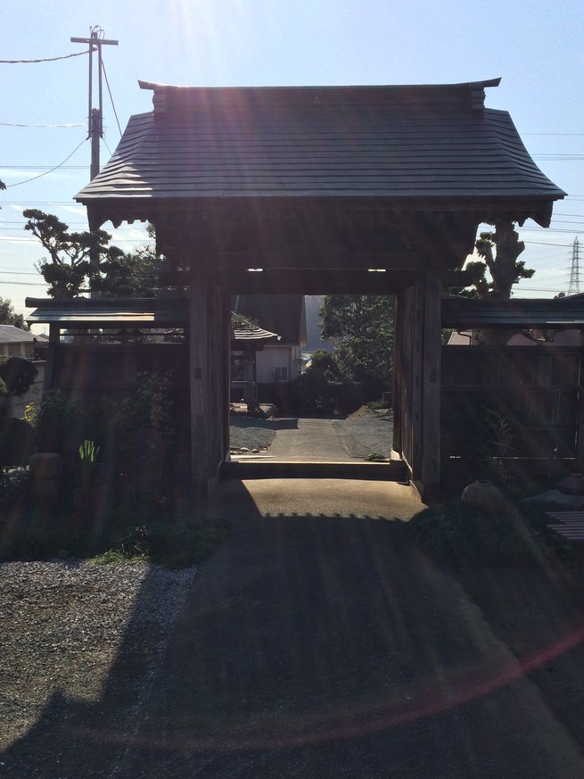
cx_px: 275
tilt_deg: -6.3
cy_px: 415
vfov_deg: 53.9
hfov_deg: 41.8
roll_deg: +2.1
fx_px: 765
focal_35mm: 34
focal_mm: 4.15
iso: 32
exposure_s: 1/3425
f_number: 2.2
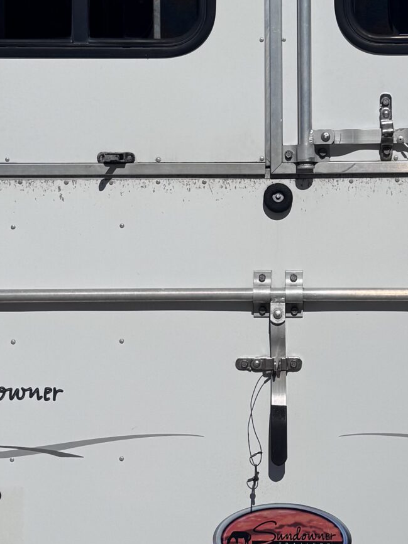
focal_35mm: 71
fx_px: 1116
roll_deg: +0.5
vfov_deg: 27.3
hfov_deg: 20.6
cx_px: 276
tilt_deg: +0.7
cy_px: 199
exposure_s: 1/20000
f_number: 1.78
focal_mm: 6.76
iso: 64
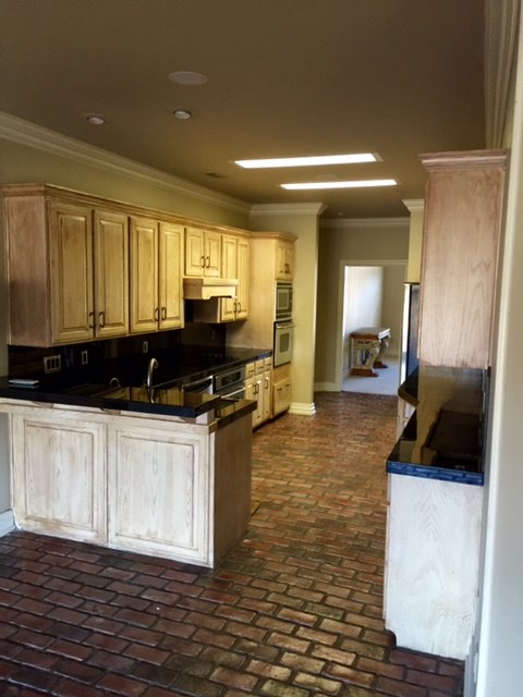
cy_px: 348
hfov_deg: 48.2
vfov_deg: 61.7
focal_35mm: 29
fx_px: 584
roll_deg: -1.5
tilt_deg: -6.3
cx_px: 262
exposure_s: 1/30
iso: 125
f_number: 2.2
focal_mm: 4.15
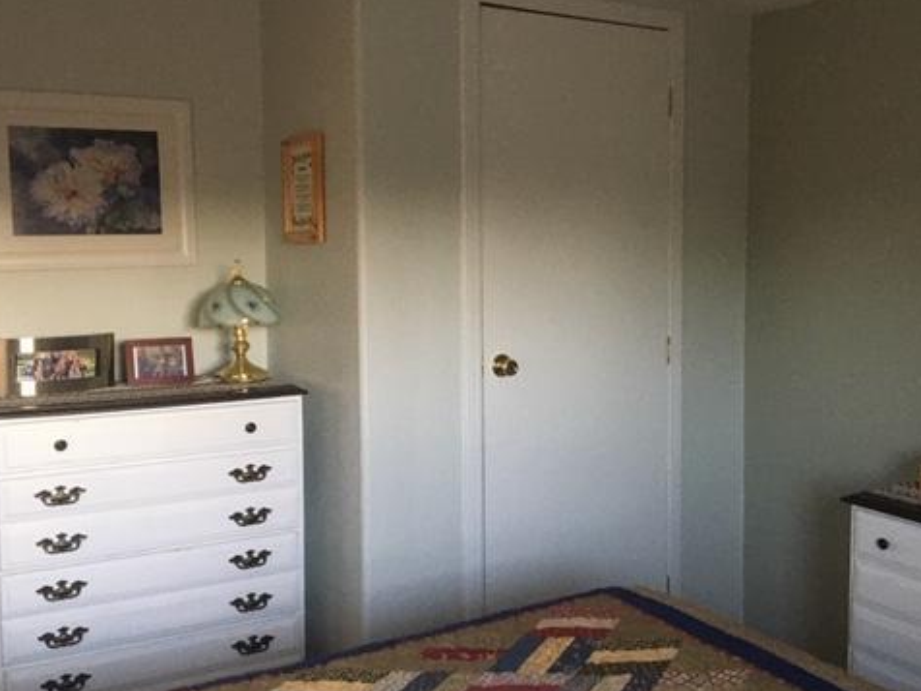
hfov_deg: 47.8
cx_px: 497
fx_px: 1038
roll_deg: -1.2
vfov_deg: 36.8
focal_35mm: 39
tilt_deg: -3.9
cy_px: 327
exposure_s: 1/30
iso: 200
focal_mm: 4.15
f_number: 2.2
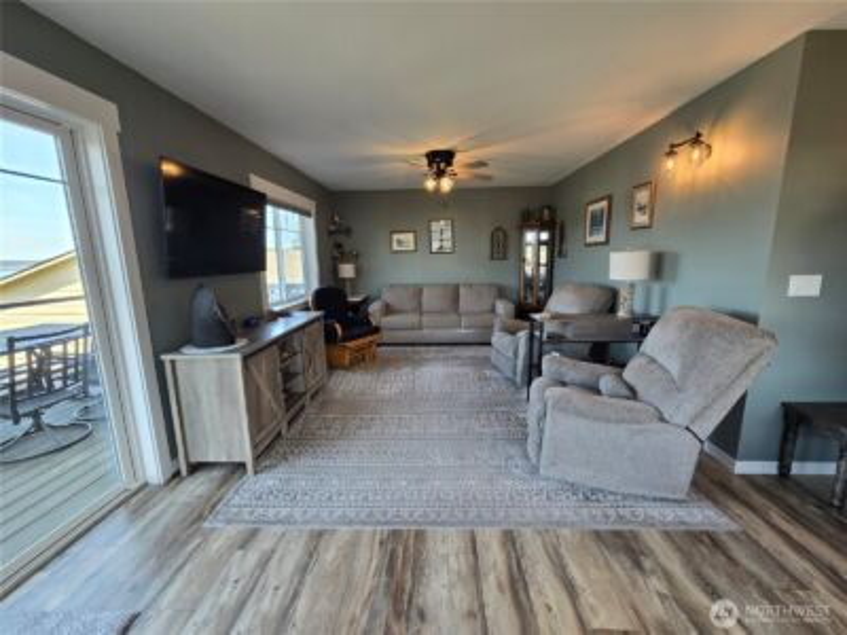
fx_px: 318
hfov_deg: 106.2
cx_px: 424
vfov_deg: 89.9
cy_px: 318
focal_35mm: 13
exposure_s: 1/60
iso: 50
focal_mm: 2.2
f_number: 2.2
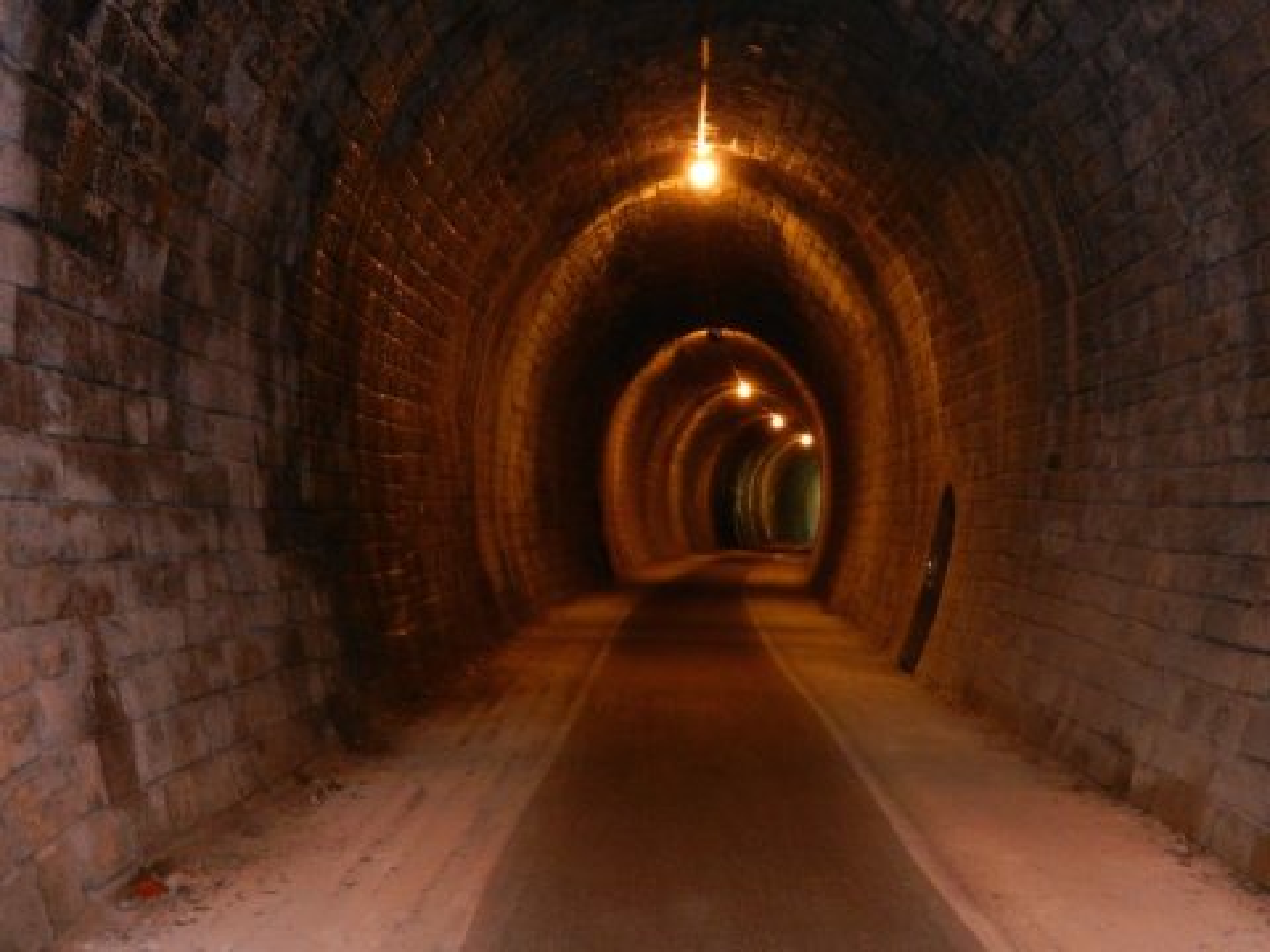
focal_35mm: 45
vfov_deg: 32.2
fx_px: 1651
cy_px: 476
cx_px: 635
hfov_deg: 42.1
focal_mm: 8.2
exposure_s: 1/30
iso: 800
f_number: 4.2
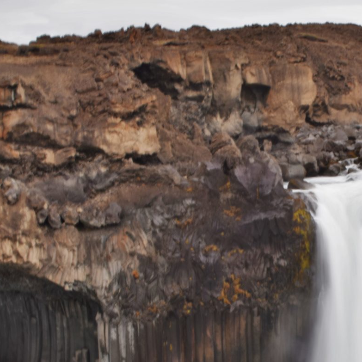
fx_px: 1183
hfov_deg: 17.0
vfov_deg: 17.2
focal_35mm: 100
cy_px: 307
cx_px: 357
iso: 100
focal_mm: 30
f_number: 22
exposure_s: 1
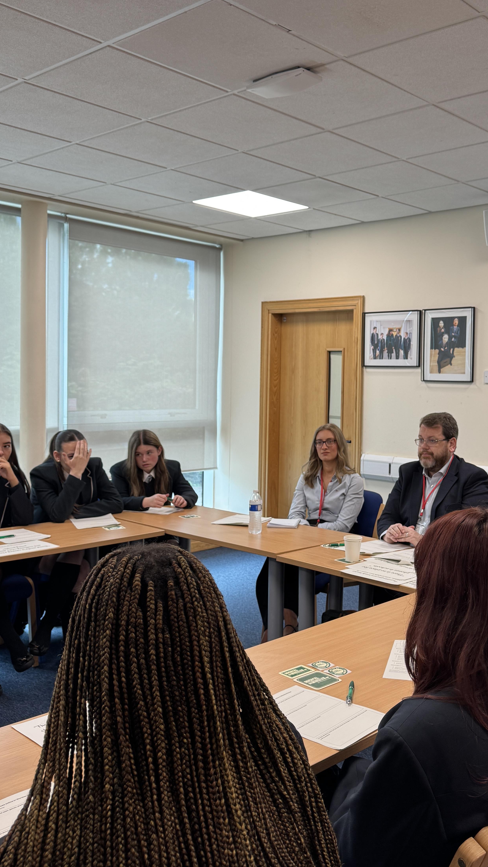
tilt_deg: -1.8
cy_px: 409
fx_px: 782
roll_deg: -1.3
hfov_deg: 34.1
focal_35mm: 34
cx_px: 353
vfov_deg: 58.0
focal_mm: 6.76
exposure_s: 1/100
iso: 100
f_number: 1.78
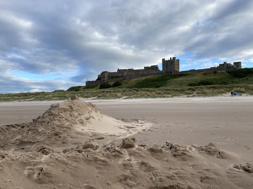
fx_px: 190
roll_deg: +0.2
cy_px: 94
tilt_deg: +2.6
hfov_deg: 67.3
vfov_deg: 53.1
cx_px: 126
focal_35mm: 26
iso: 32
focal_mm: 4.25
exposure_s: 1/1053
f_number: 1.8
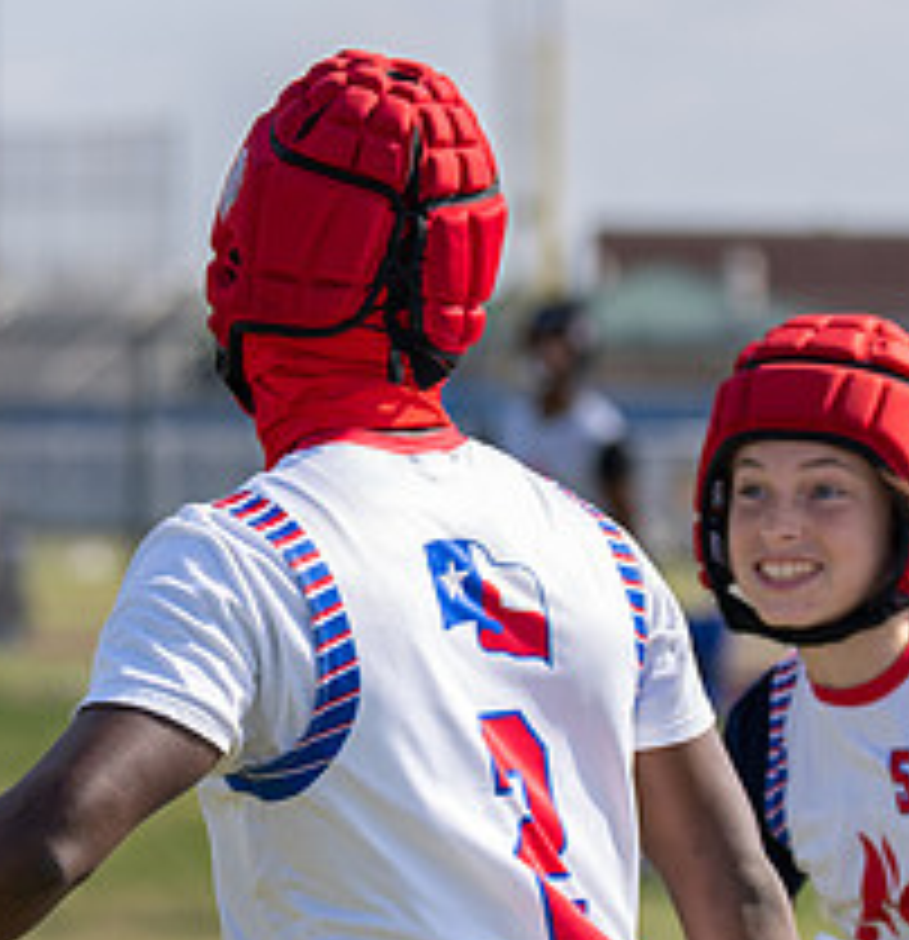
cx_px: 442
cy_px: 698
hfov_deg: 5.2
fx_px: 9915
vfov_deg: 5.4
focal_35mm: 328
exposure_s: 1/1250
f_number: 2.8
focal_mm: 91
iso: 100
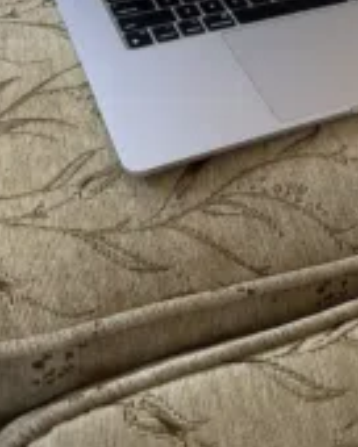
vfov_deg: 29.7
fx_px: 728
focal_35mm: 55
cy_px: -76
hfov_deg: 27.4
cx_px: 247
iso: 200
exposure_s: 1/50
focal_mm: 6.86
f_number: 1.78
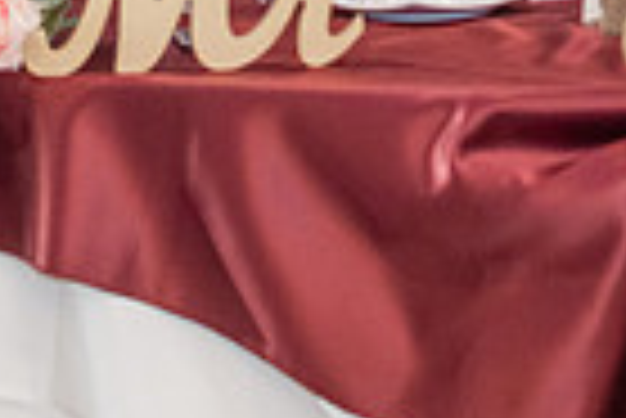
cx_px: 567
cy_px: -353
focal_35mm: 375
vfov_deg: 3.6
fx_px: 6528
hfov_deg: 5.5
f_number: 2.8
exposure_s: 1/125
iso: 2000
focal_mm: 90
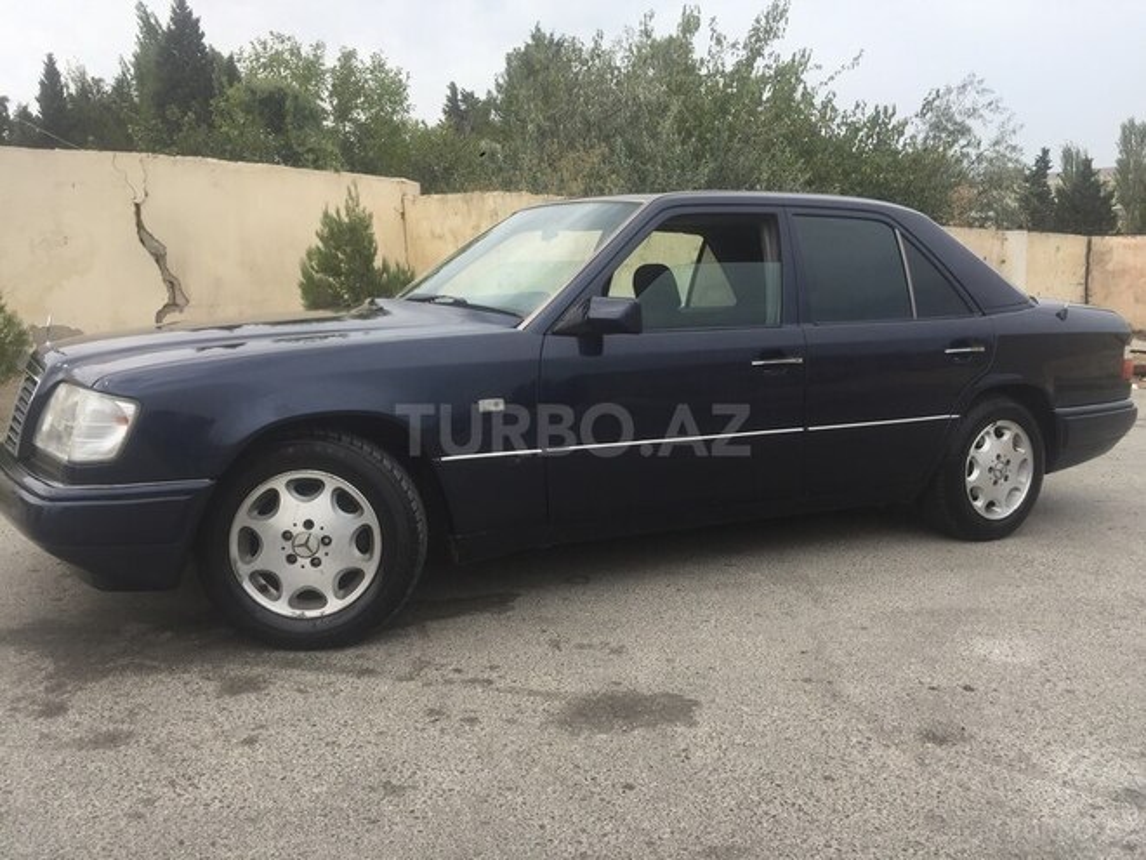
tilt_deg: -6.1
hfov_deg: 61.7
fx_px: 960
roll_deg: -0.3
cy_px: 430
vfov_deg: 48.2
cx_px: 573
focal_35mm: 29
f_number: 2.2
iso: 32
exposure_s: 1/1130
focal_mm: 4.15
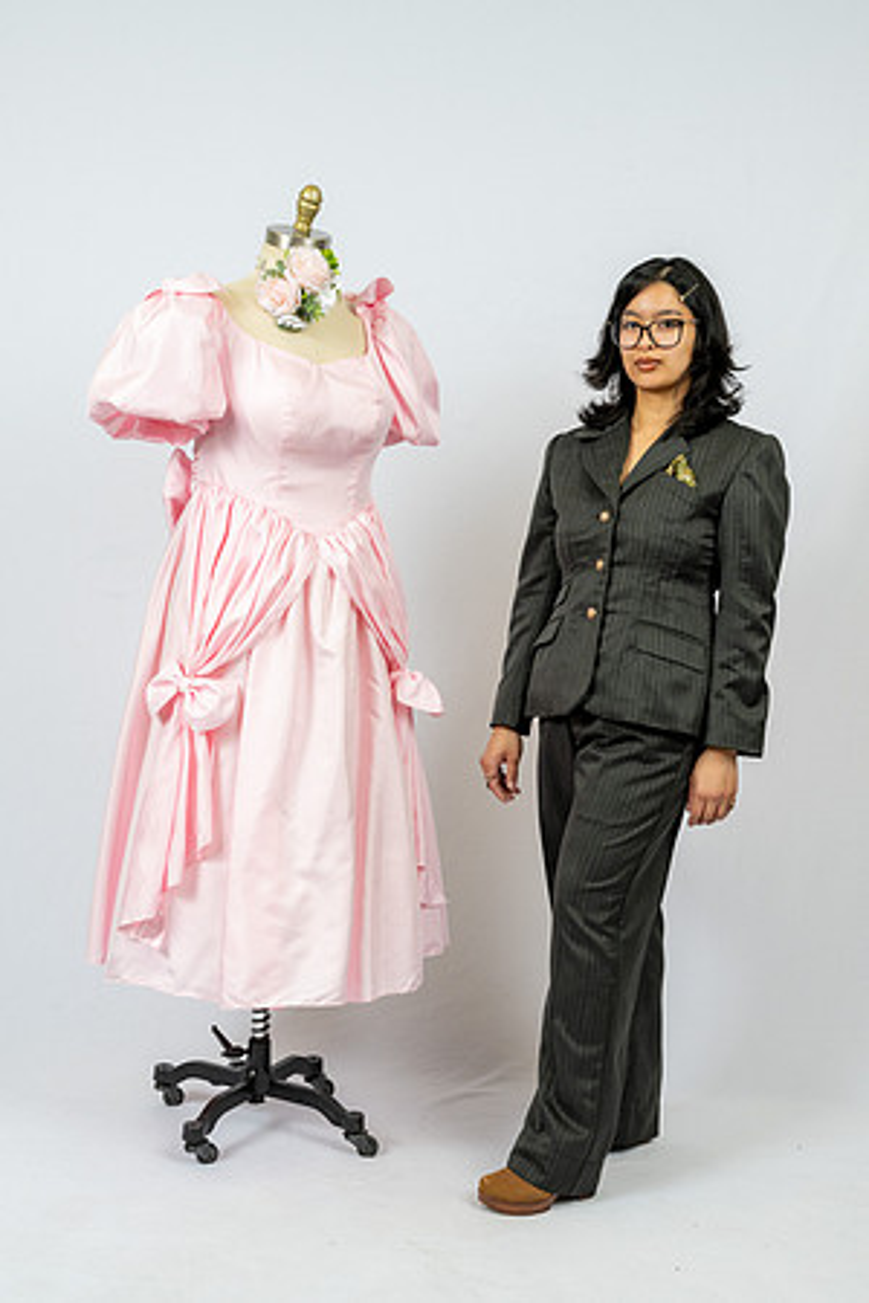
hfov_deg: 26.5
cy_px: 652
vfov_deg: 38.9
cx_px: 434
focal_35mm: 51
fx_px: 1846
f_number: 9
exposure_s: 1/100
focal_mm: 51
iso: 800
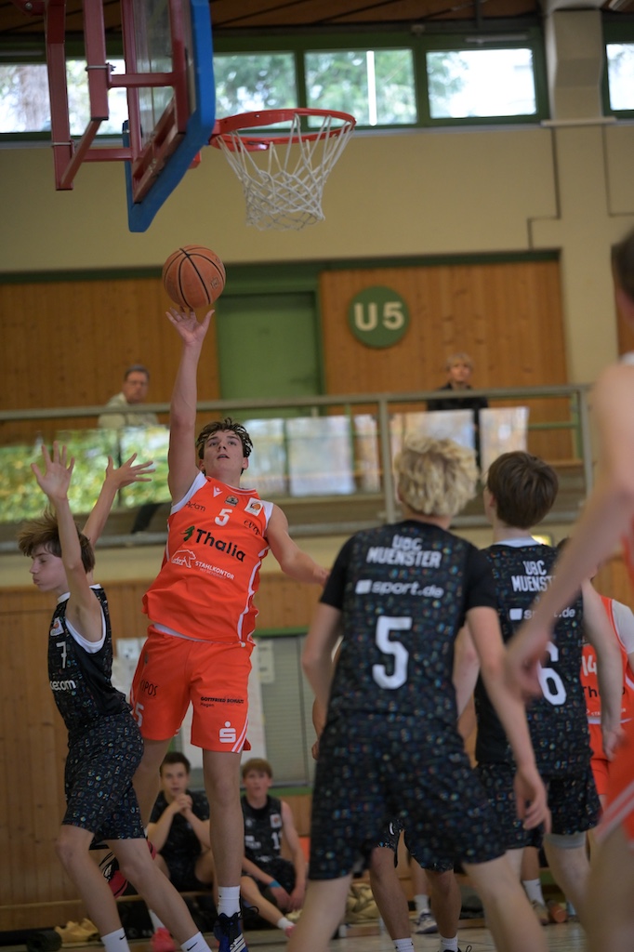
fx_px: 3436
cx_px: 317
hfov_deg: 10.5
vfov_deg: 15.8
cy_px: 476
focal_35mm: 130
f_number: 2.8
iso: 4000
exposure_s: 1/800
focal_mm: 130
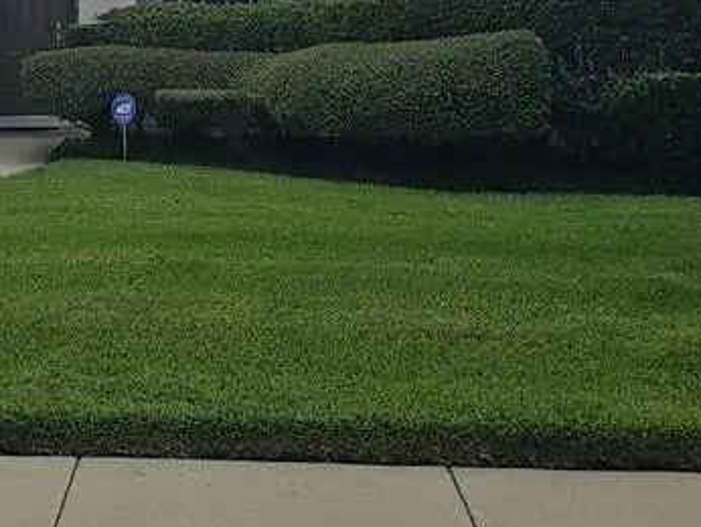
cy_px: -162
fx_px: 1378
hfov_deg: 27.5
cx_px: 65
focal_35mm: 68
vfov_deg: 19.9
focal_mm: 6.3
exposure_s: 1/1073
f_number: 1.7
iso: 10
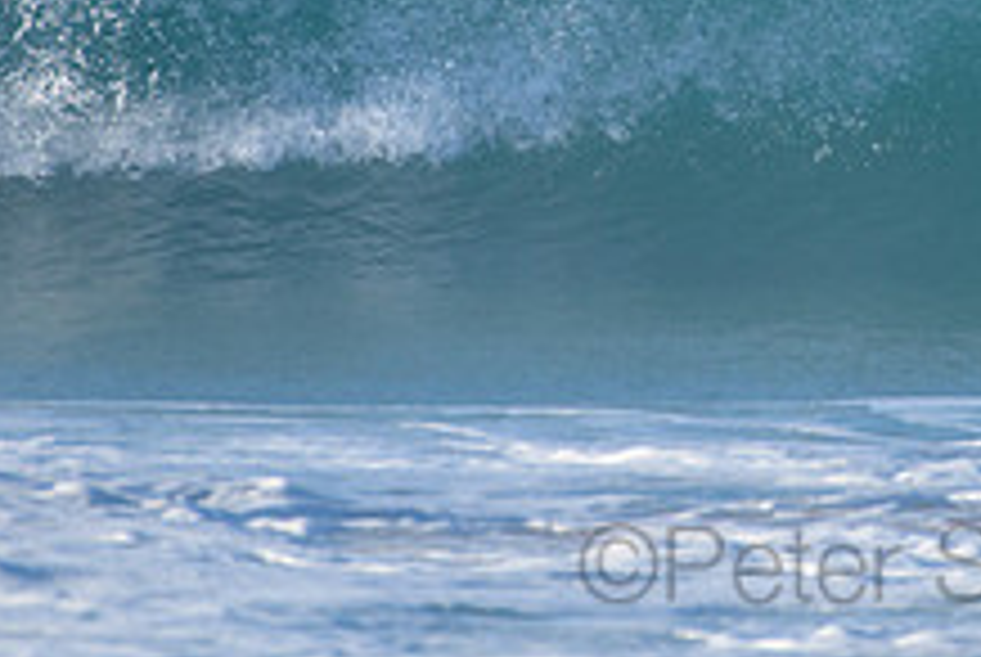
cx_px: 931
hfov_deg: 1.4
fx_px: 39156
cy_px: -224
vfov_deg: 1.0
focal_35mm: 1435
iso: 400
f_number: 5.6
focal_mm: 500
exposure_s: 1/2000
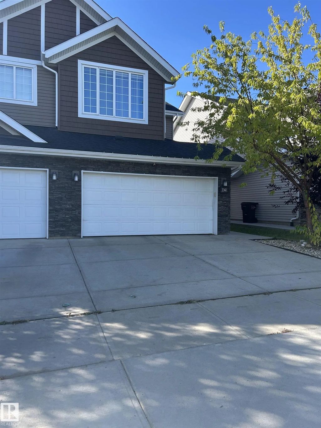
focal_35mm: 26
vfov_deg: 67.3
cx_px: 160
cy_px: 214
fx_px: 321
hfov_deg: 53.1
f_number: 1.5
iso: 50
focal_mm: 5.7
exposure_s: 1/1135
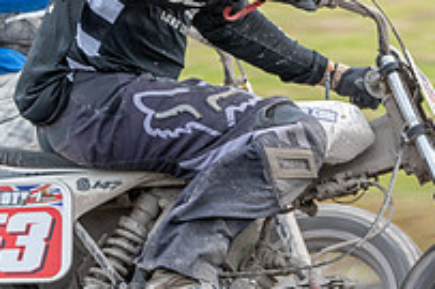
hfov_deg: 2.3
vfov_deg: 1.5
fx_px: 10769
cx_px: 264
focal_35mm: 892
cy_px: 88
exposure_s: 1/400
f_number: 5.6
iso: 200
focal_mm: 260
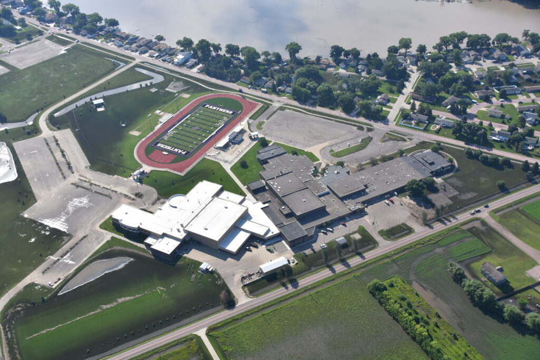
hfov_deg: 45.0
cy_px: 180
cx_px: 270
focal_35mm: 44
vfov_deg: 30.9
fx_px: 653
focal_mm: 29
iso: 140
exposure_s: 1/500
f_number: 8
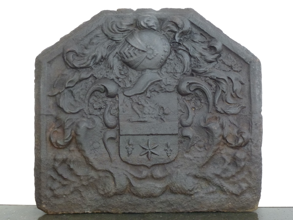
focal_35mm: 49
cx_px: 146
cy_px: 110
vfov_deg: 29.7
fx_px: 415
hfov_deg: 38.9
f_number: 4.1
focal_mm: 8.7
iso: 400
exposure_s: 1/60
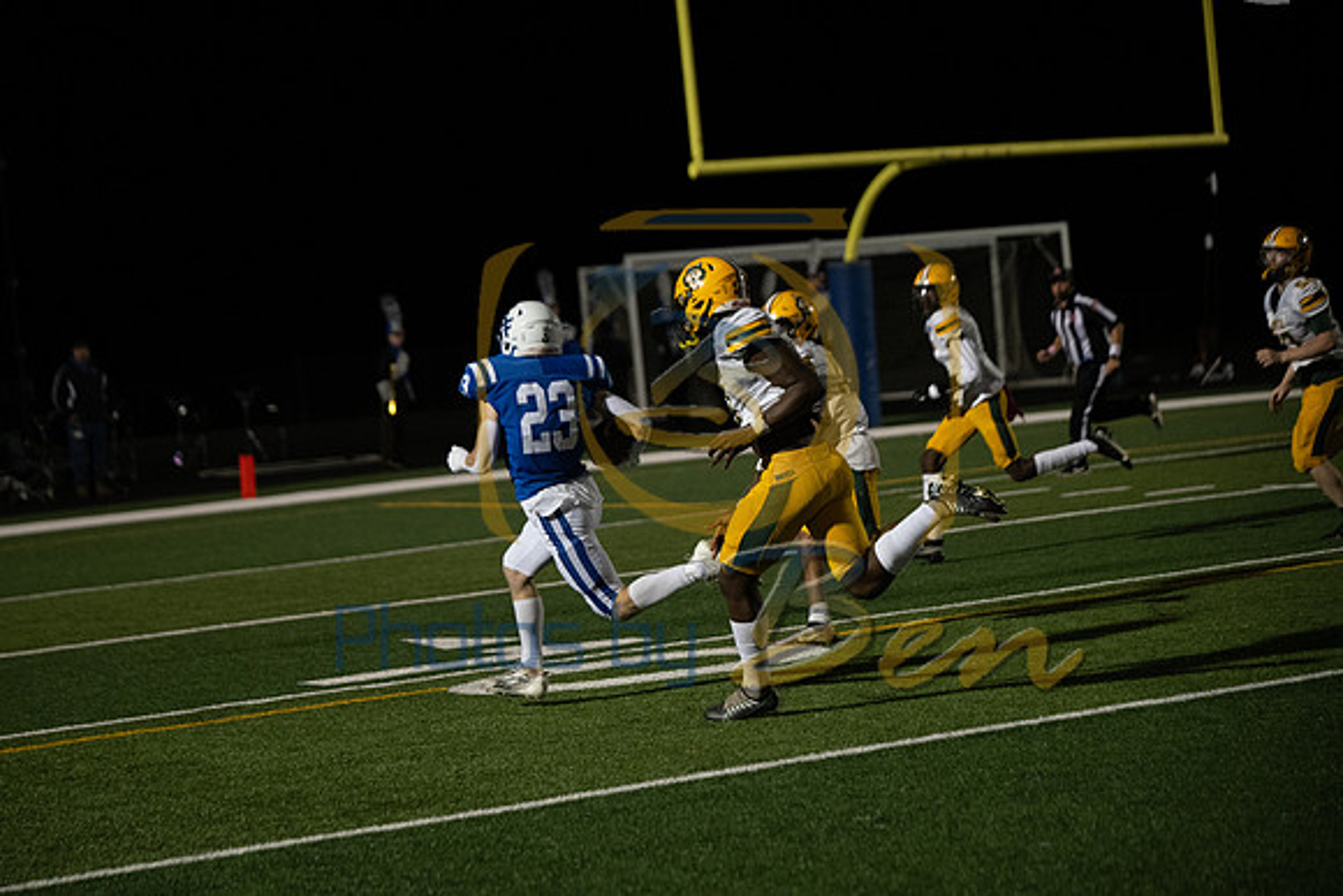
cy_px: 448
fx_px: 3843
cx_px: 672
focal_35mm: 103
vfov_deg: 13.3
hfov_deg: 19.8
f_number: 2.8
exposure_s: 1/1250
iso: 3200
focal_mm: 103
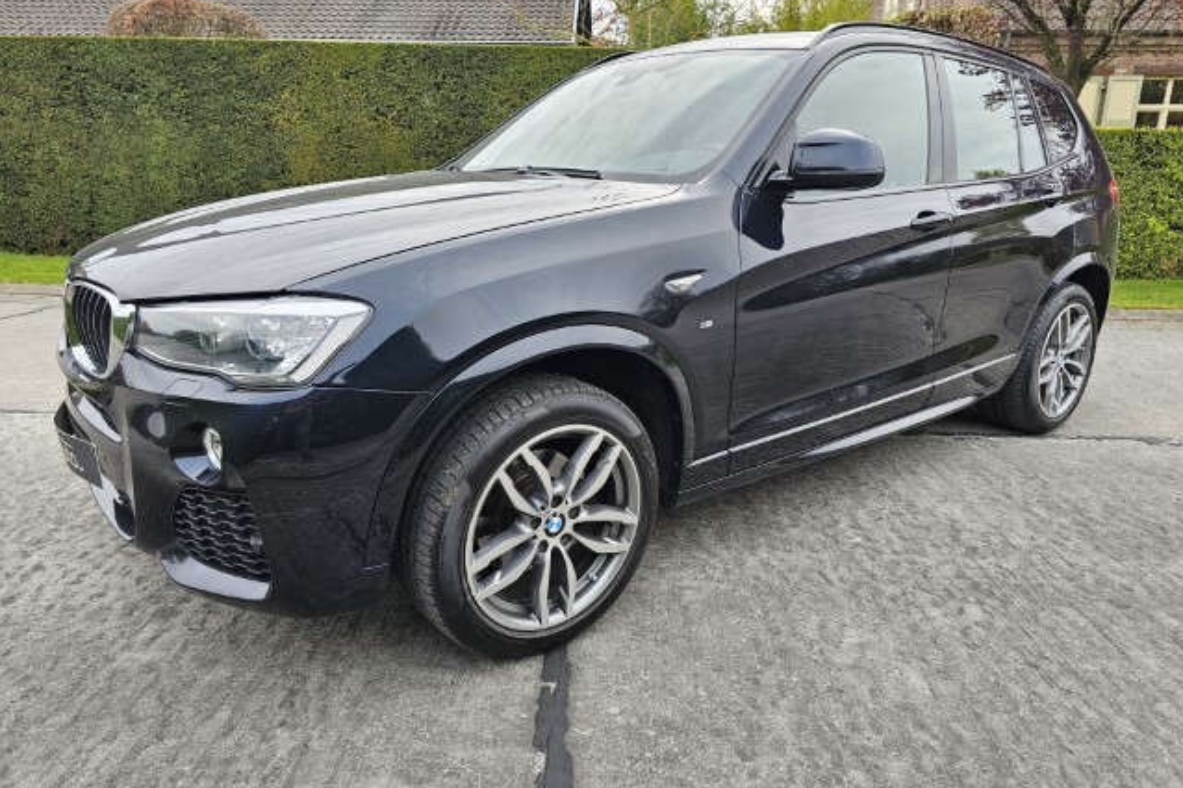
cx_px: 592
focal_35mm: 24
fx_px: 788
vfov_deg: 53.1
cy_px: 388
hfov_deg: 73.8
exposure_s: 1/180
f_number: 1.7
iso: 25
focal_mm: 6.3
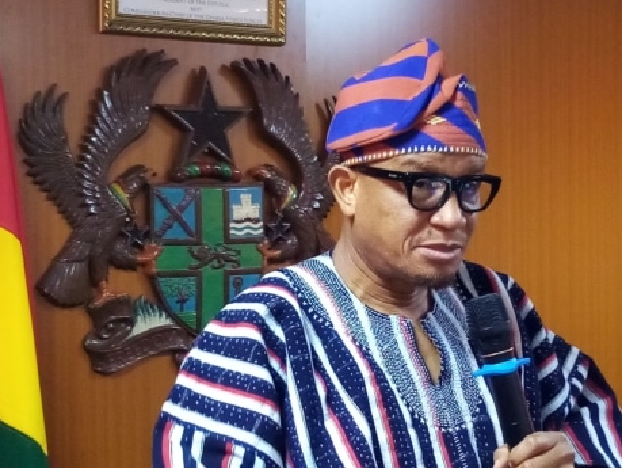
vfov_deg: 44.1
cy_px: 269
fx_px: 575
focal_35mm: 32
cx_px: 367
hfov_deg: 56.4
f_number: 1.8
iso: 329
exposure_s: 1/33.3
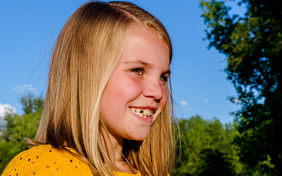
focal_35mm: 77
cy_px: 89
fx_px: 592
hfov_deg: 26.8
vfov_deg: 16.9
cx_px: 141
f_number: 18
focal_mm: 75
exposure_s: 1/250
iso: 200
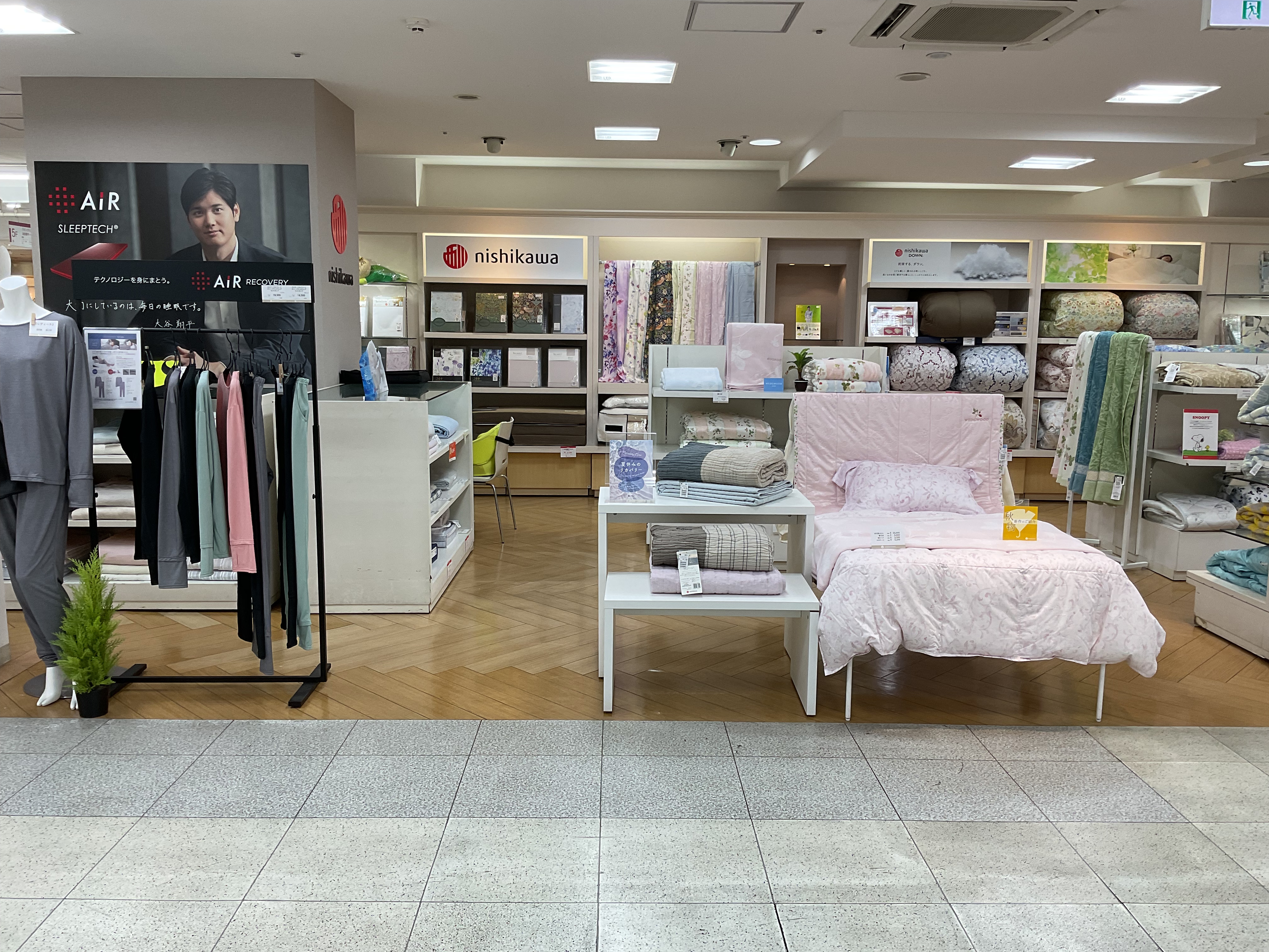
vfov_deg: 48.2
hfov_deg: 61.7
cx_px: 634
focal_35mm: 29
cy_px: 476
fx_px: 1063
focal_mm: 3
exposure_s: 1/100
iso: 32
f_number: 1.8
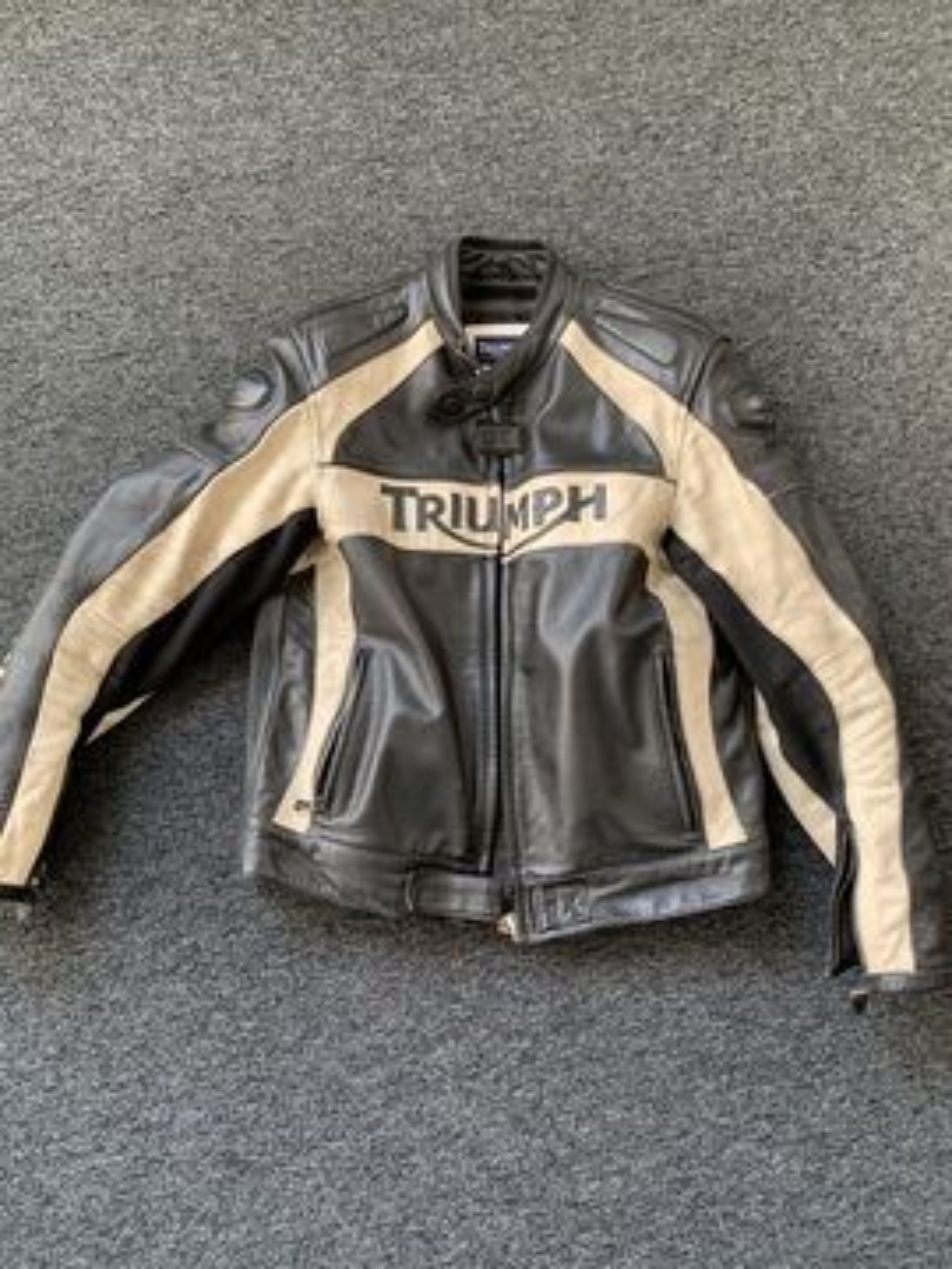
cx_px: 476
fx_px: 953
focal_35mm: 26
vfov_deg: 67.3
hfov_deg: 53.1
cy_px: 634
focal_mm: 4.25
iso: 160
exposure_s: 1/60
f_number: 1.8
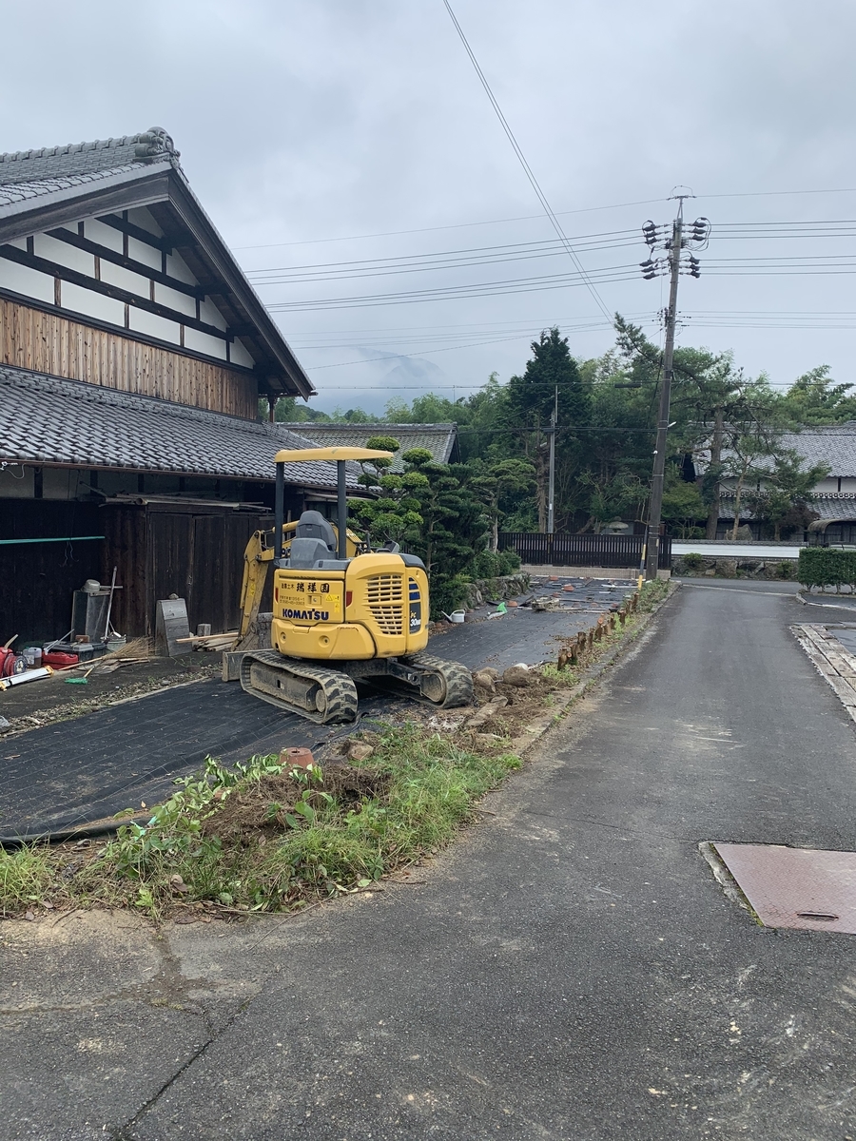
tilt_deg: -2.6
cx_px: 428
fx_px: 857
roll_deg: -0.9
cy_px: 570
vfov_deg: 67.3
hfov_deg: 53.1
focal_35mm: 26
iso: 25
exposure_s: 1/771
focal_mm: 4.25
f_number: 1.8
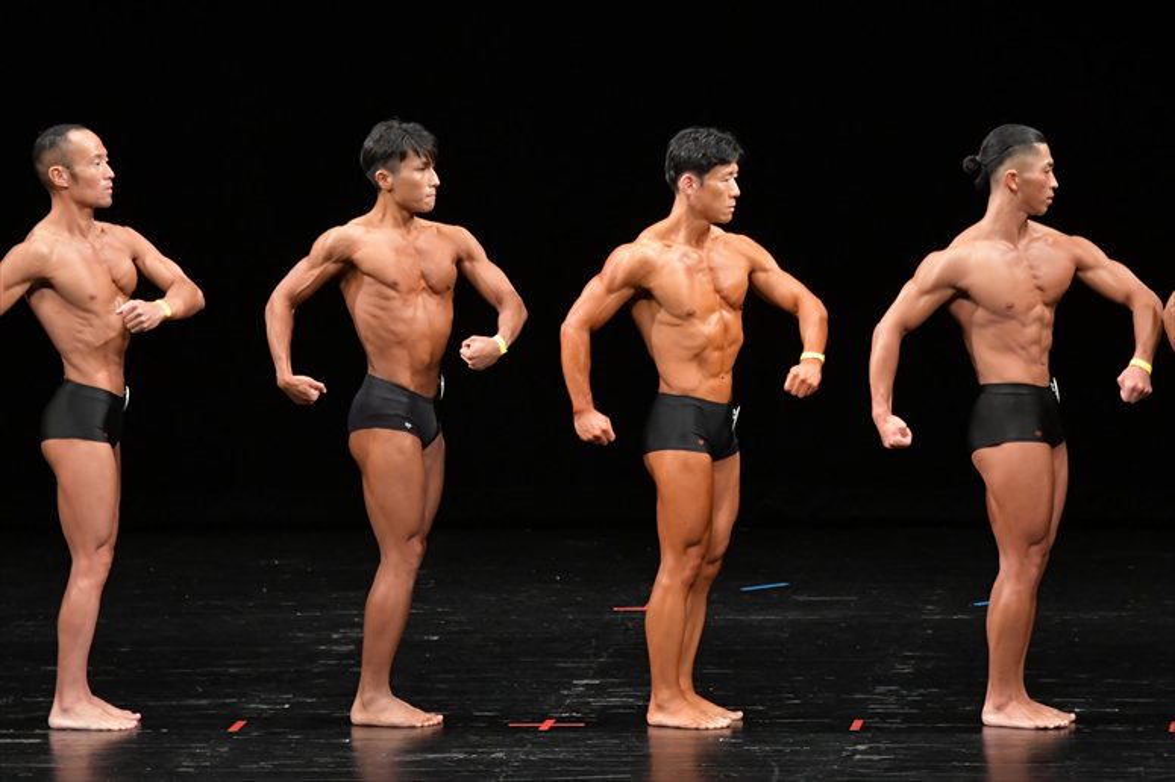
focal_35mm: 255
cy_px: 391
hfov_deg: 8.1
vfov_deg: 5.4
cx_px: 588
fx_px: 8319
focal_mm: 170
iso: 3200
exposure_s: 1/400
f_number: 5.6
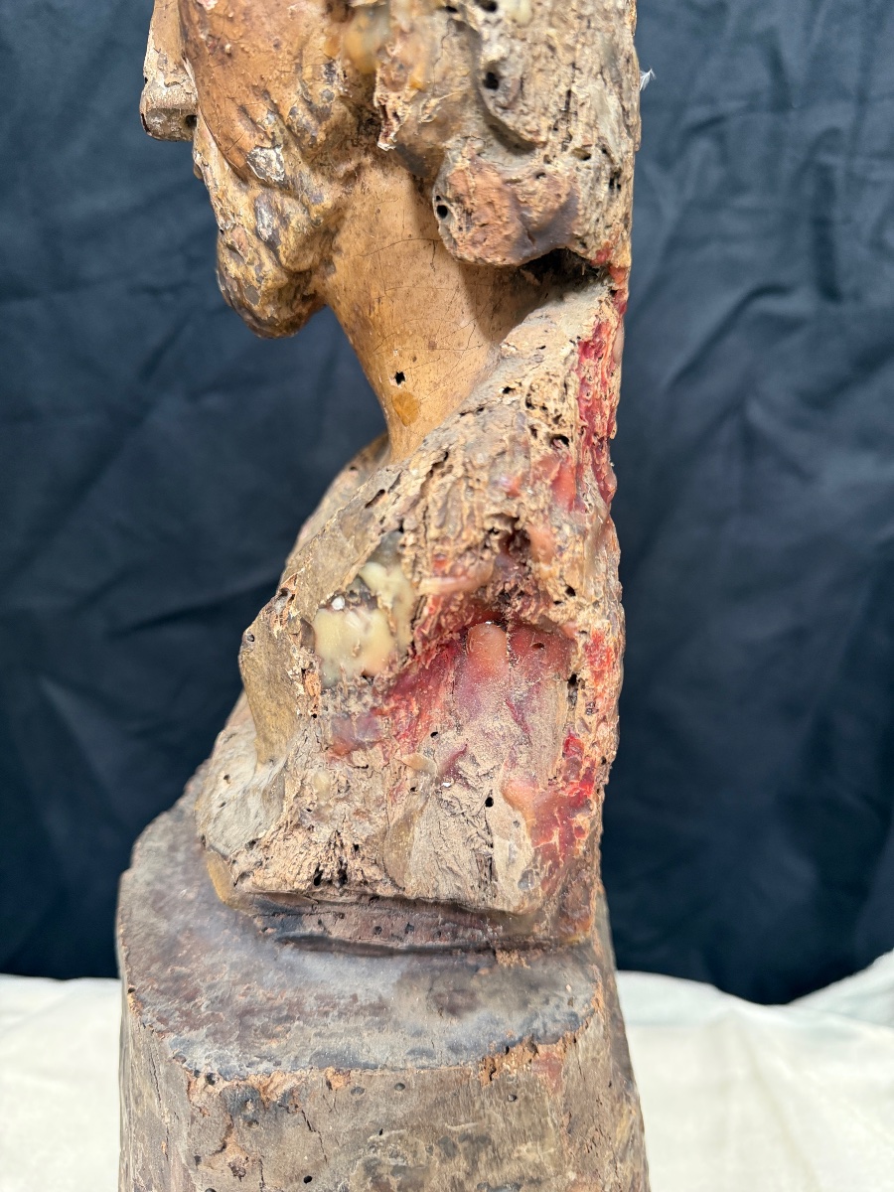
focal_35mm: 24
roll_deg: -0.9
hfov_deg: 56.8
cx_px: 447
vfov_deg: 71.6
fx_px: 826
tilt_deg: -17.5
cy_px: 596
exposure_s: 1/78
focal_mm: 6.76
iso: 200
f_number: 1.78
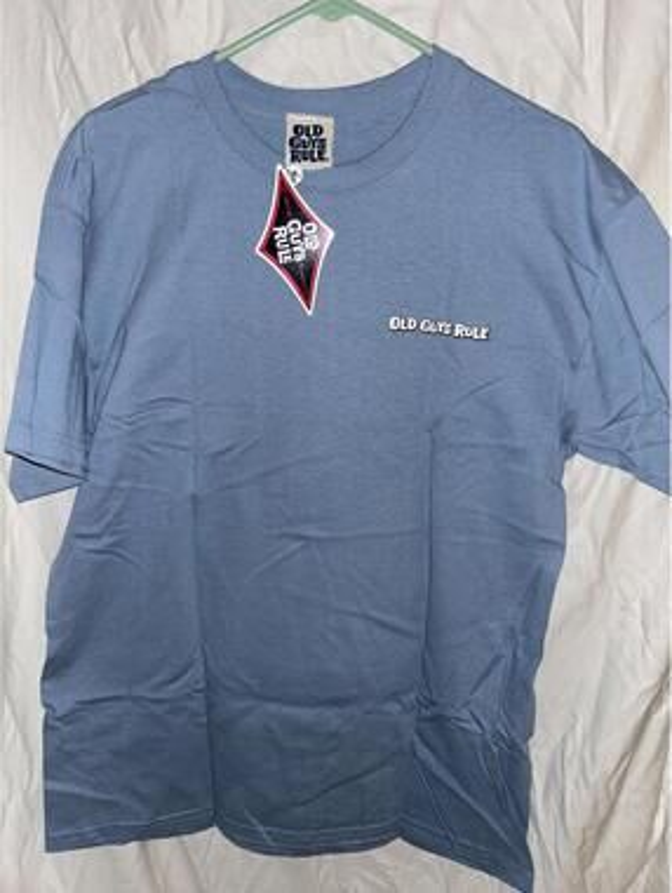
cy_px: 446
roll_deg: -1.0
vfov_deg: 67.2
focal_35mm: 26
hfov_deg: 53.2
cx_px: 336
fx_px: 671
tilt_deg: -14.7
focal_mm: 5.7
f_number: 1.5
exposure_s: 1/9
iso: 32
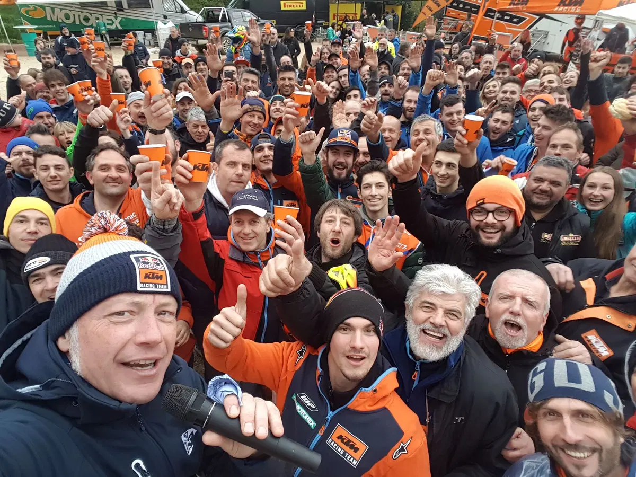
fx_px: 386
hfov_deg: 79.0
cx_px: 318
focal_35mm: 21
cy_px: 238
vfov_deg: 63.4
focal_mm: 2.1
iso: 50
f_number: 1.7
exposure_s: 1/100
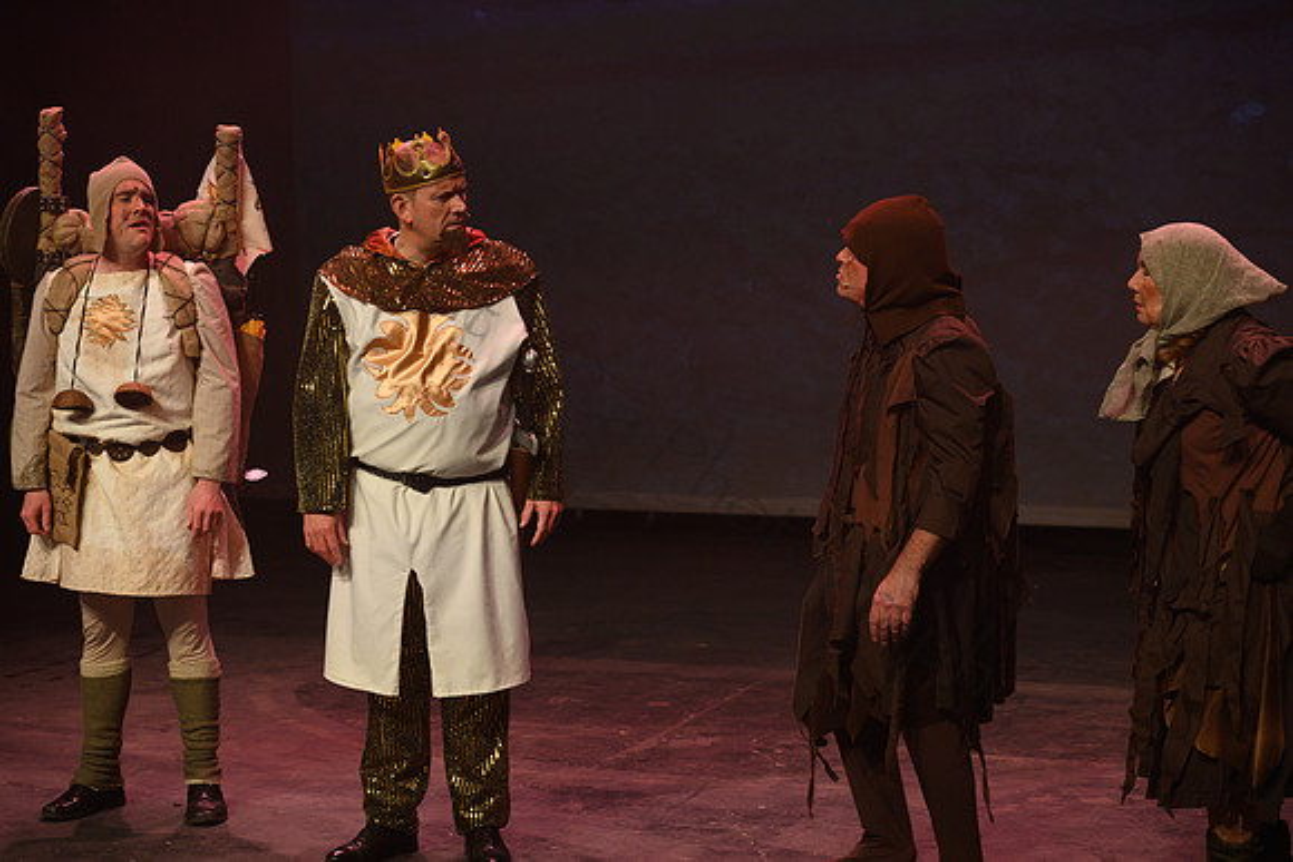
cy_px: 431
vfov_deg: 19.5
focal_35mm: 70
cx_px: 646
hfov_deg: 28.8
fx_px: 2515
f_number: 3.5
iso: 1250
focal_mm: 70
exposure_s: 1/160
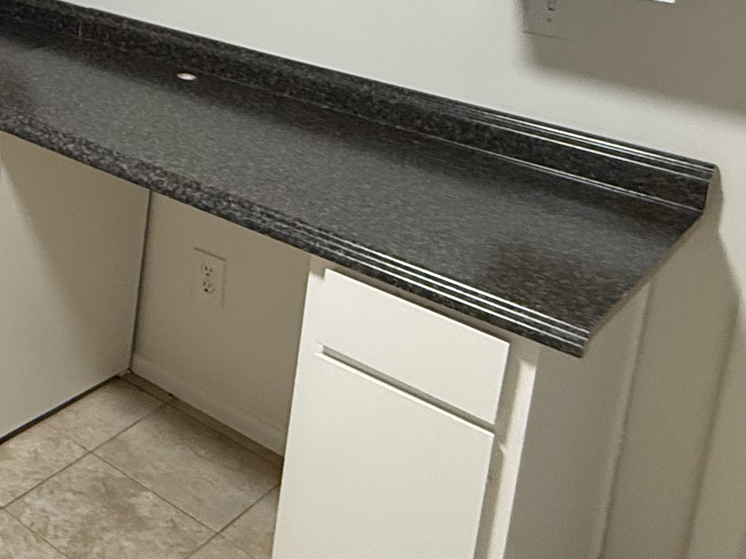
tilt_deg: -10.1
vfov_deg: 26.9
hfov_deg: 30.4
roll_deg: -1.6
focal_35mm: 49
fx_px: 1056
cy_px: -78
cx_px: -234
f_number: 2.2
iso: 200
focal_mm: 2.22
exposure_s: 1/60
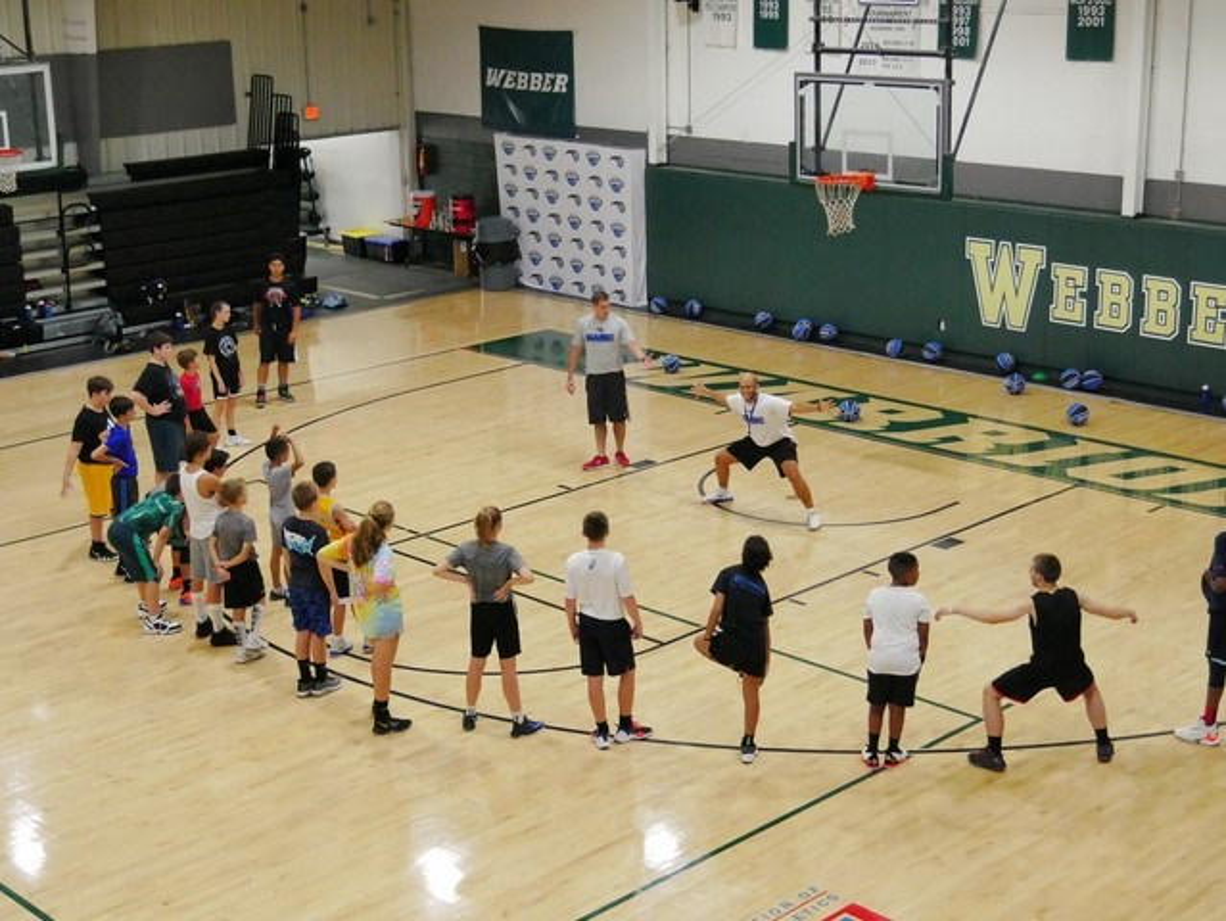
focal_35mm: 56
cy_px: 460
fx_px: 1984
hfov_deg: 34.3
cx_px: 613
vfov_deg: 26.1
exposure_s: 1/320
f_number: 4.5
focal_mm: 28
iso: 6400
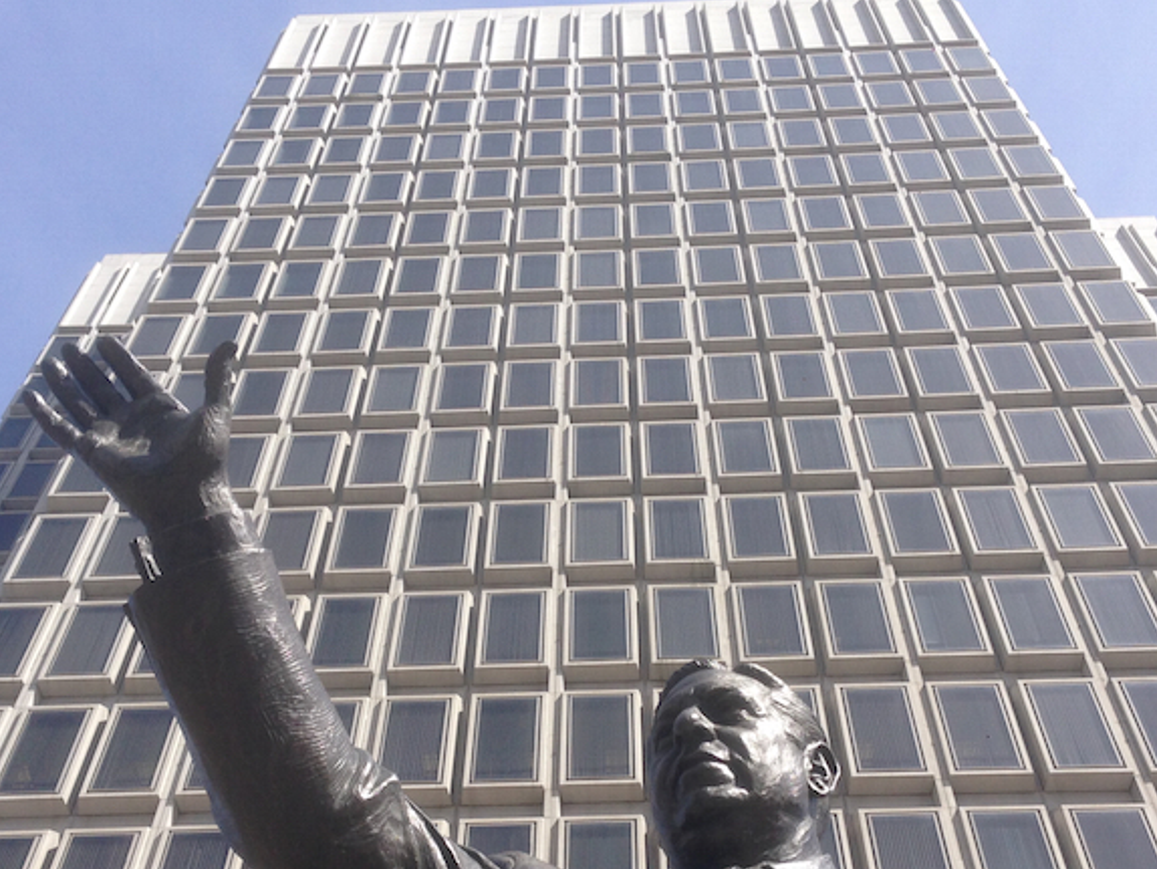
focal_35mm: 54
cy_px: 654
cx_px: 570
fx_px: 1806
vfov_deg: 26.7
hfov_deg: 35.5
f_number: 2.4
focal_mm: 4.12
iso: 50
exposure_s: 1/1178
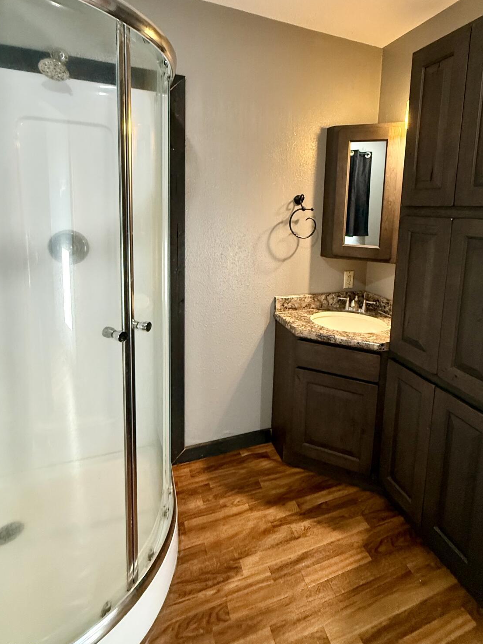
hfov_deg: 68.2
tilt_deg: -7.8
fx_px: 354
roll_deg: -3.2
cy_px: 258
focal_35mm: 19
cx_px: 281
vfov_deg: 83.6
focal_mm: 2.22
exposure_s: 1/60
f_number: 2.2
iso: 500
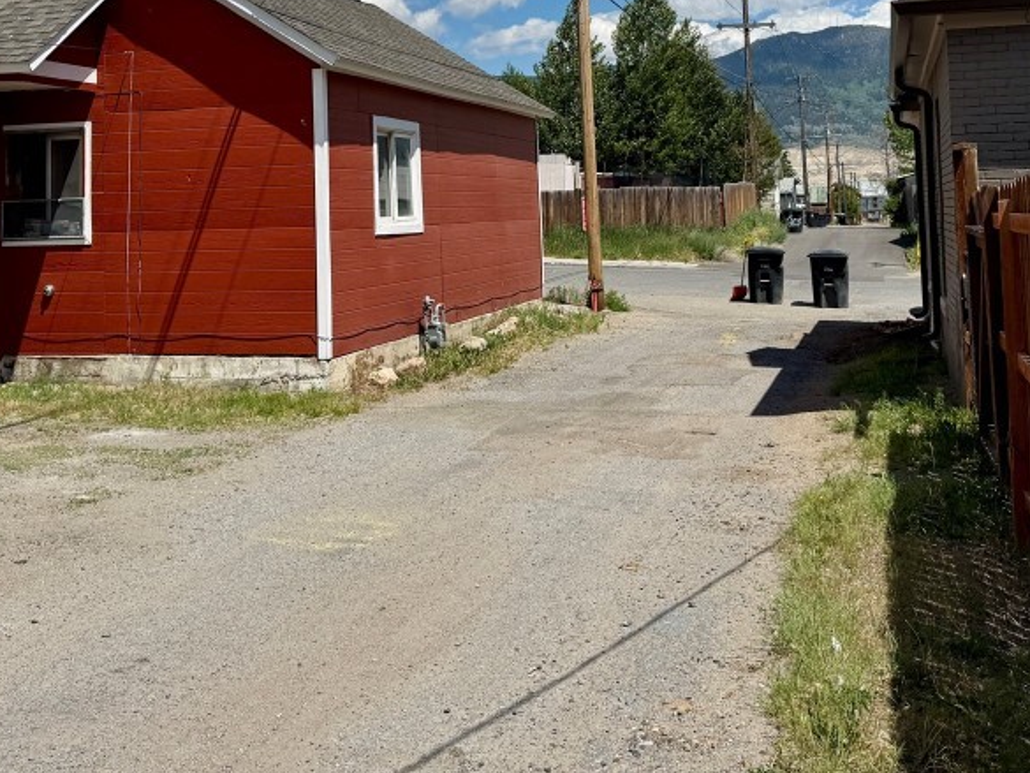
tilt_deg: +4.3
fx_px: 1250
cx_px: 456
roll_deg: +1.9
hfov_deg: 44.7
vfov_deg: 32.9
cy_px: 107
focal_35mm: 42
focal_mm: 6.76
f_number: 1.78
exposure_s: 1/9091
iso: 80
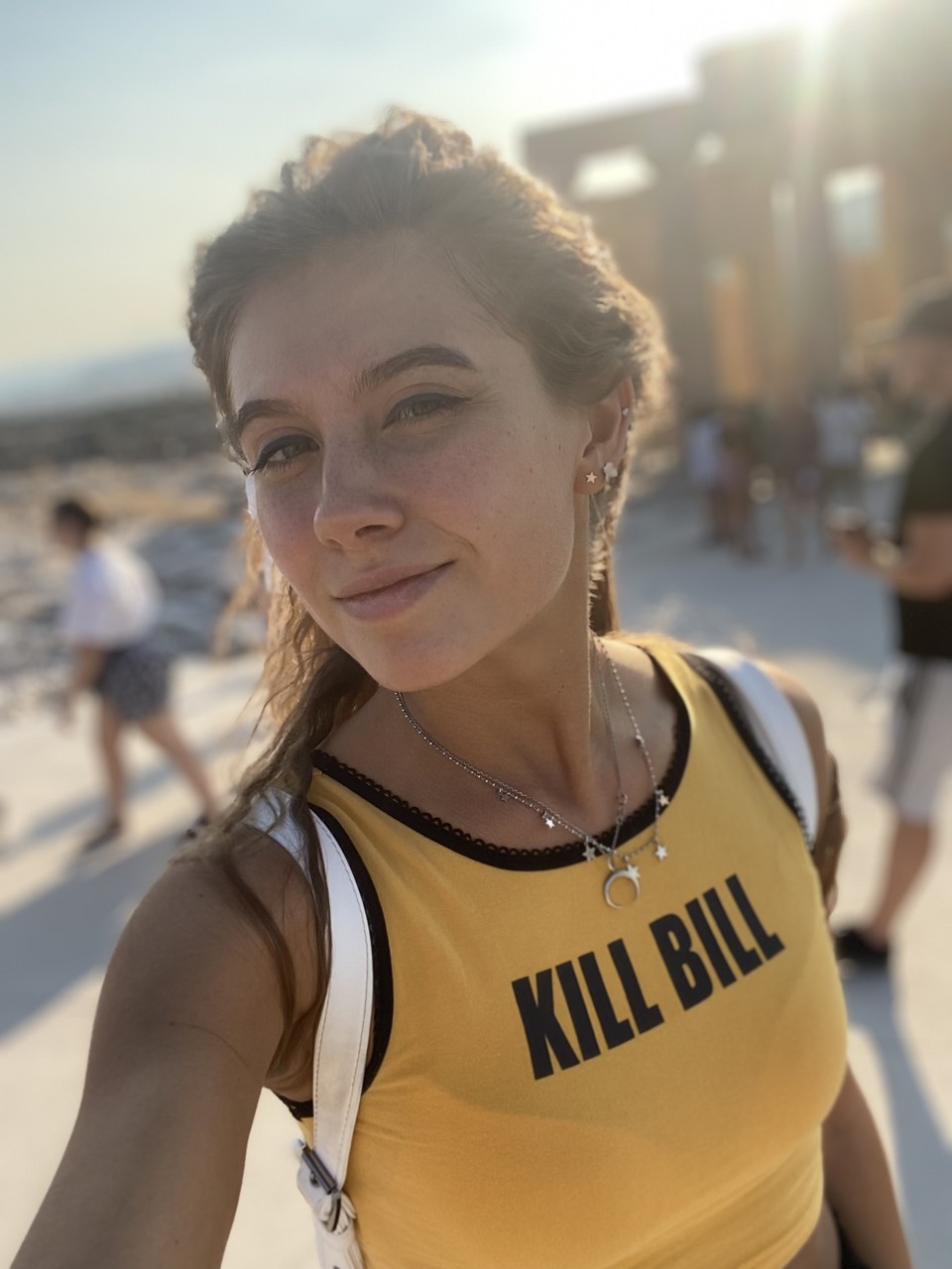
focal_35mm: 30
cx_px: 476
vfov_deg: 60.0
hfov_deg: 46.8
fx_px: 1100
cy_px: 634
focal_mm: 2.71
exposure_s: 1/389
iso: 25
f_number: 2.2
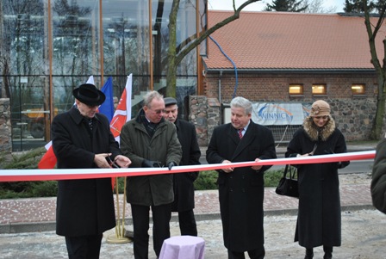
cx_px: 193
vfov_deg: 25.9
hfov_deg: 37.8
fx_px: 564
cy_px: 130
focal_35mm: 52
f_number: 5
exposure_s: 1/100
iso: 200
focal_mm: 35
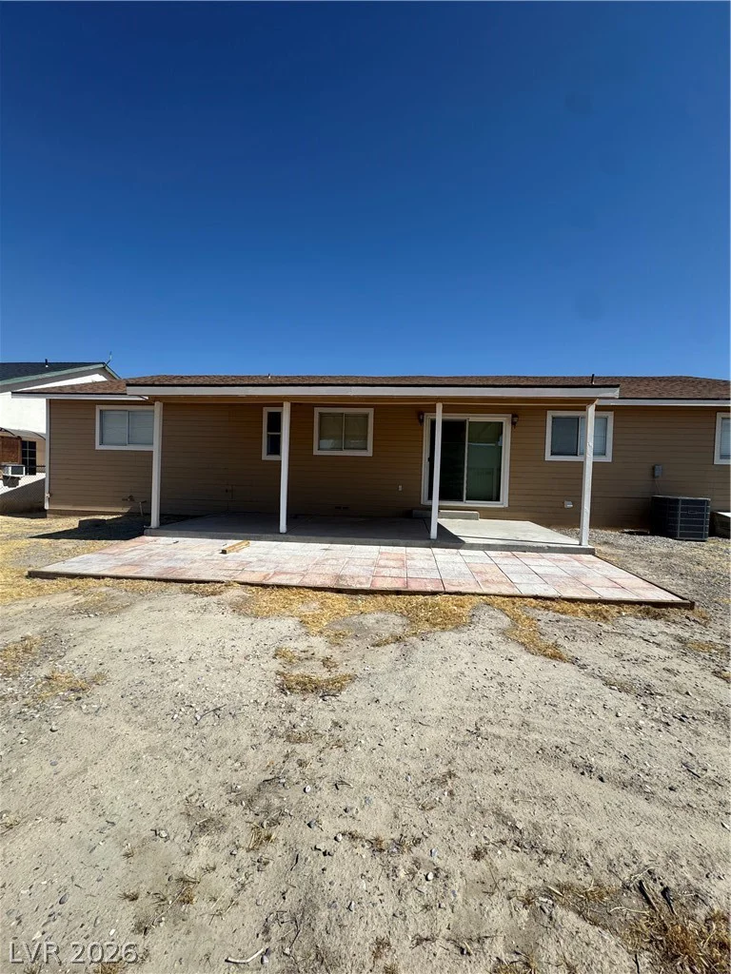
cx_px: 366
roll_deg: -1.8
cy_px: 487
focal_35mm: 14
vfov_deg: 102.1
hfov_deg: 85.7
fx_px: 394
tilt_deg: -0.9
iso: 50
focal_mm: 2.22
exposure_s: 1/3106
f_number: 2.2
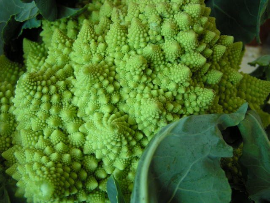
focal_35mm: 38
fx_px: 296
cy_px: 102
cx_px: 135
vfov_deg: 37.7
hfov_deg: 49.0
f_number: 2.8
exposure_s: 1/40
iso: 125
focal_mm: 5.8
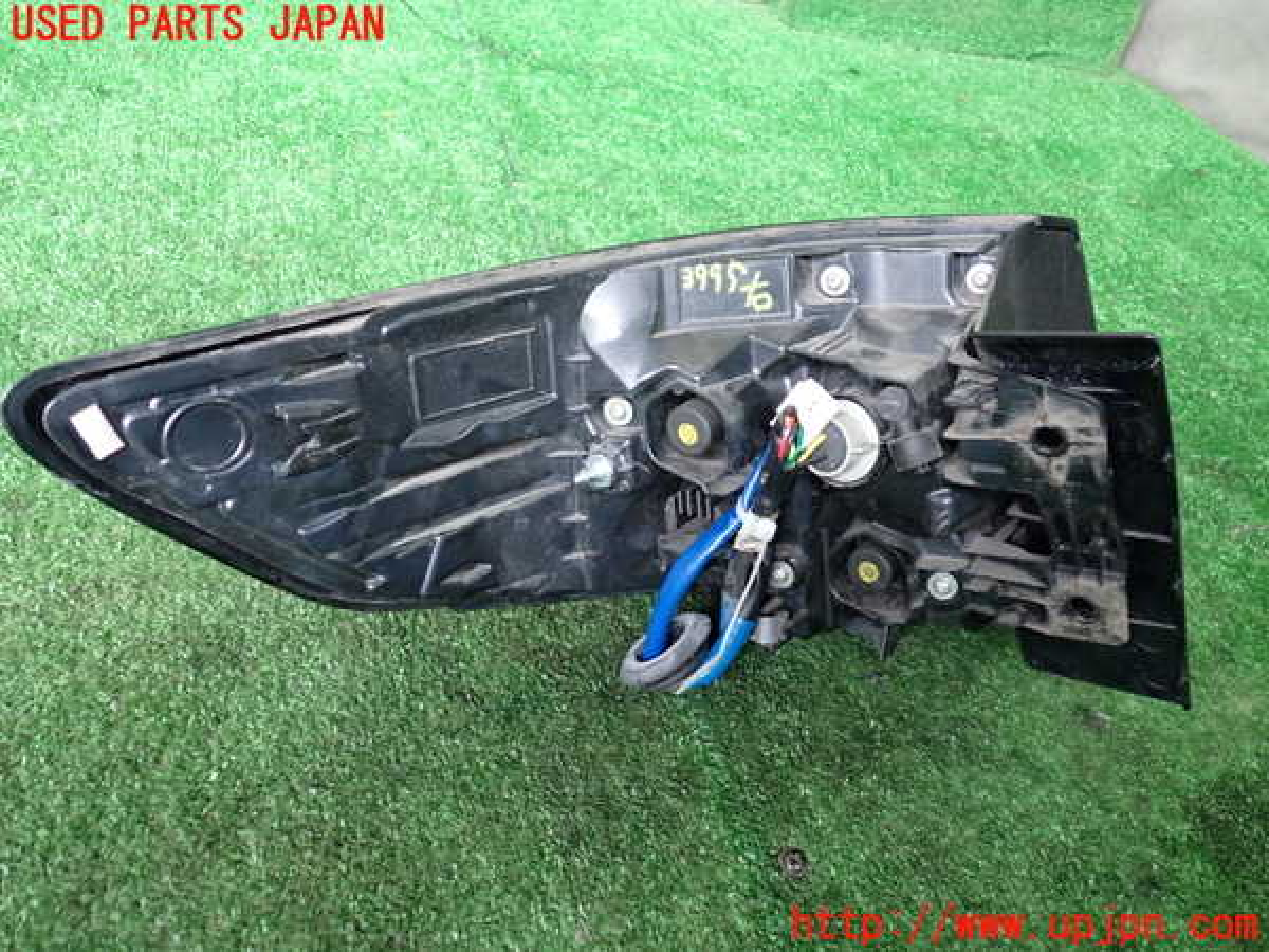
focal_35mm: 30
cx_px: 634
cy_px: 476
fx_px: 1100
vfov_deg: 46.8
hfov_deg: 60.0
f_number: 2.3
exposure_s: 1/30
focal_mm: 5.4
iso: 320
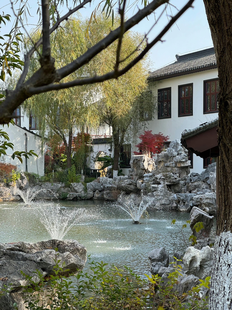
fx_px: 688
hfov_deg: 19.1
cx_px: 116
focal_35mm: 77
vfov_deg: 25.3
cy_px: 155
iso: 25
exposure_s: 1/201
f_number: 2.8
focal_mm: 9
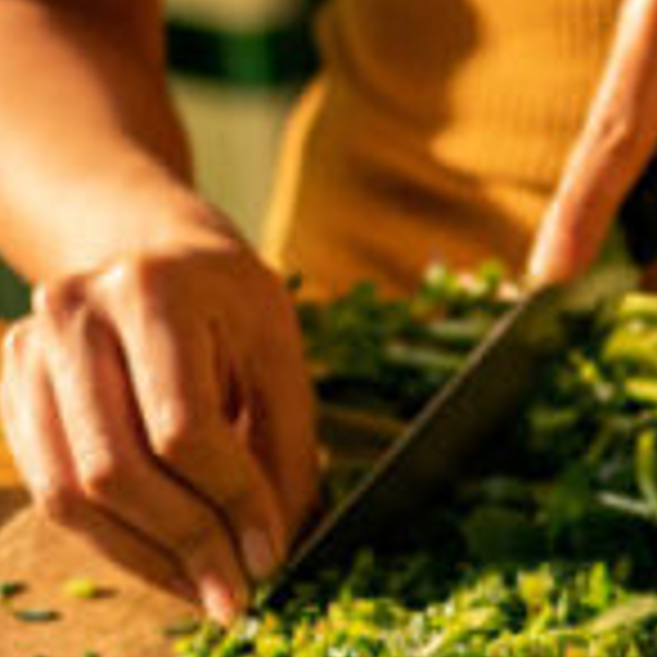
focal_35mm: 208
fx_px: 4466
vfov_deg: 8.4
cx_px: 1346
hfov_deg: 8.0
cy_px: 623
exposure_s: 1/200
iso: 400
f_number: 2
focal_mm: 35
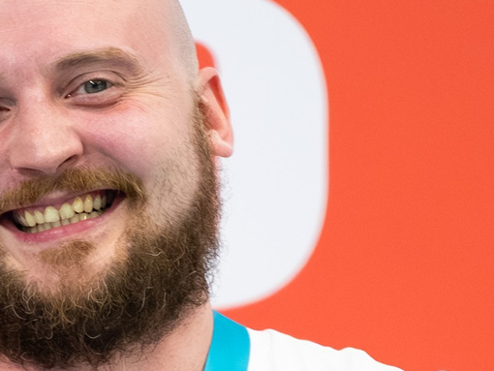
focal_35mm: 1202
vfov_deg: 1.2
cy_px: 677
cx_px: -105
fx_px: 17162
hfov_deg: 1.6
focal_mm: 200
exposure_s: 1/1000
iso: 2000
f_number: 2.8
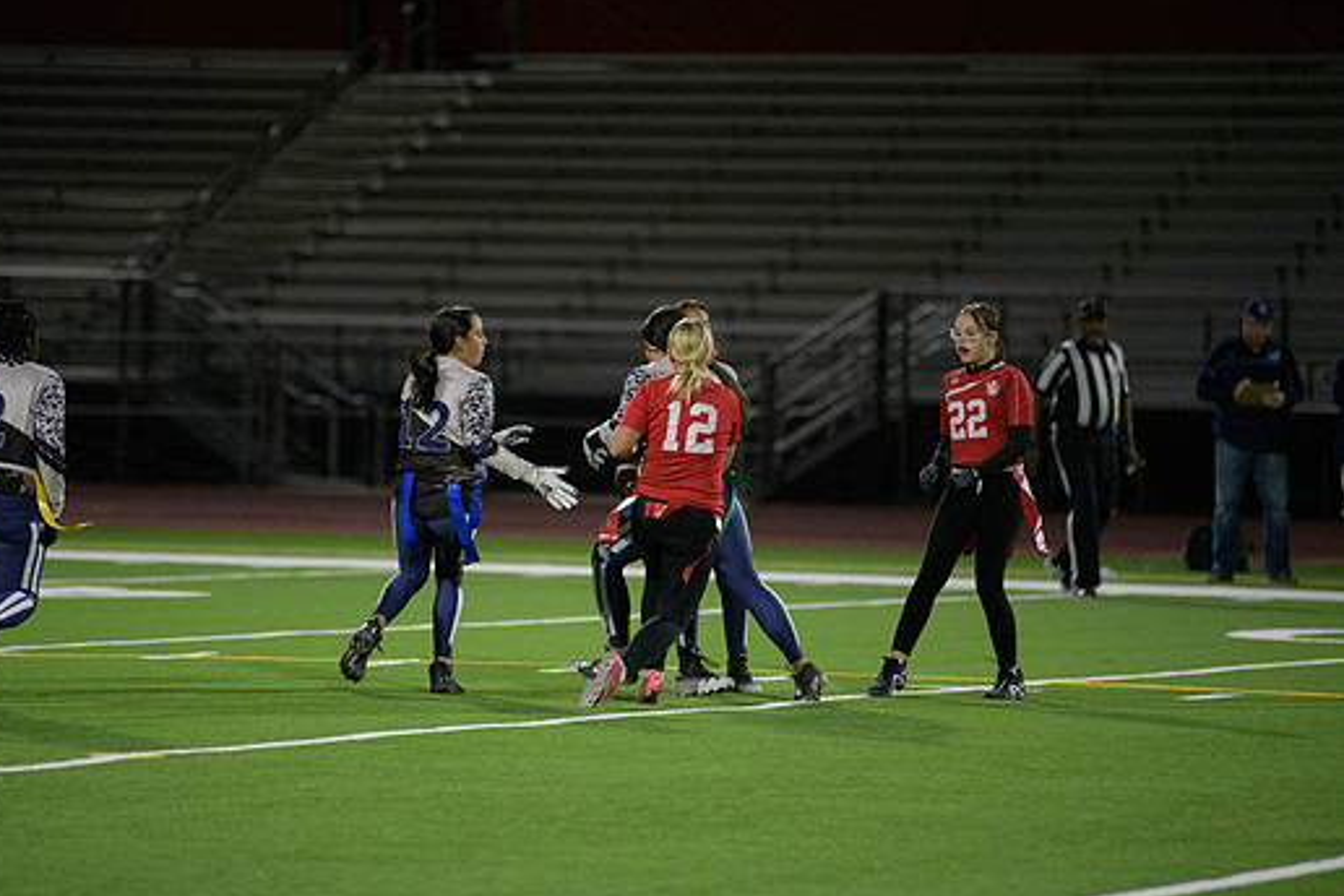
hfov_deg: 9.1
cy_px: 447
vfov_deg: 6.1
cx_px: 591
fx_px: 8399
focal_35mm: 225
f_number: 2.8
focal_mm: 200
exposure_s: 1/640
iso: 2500
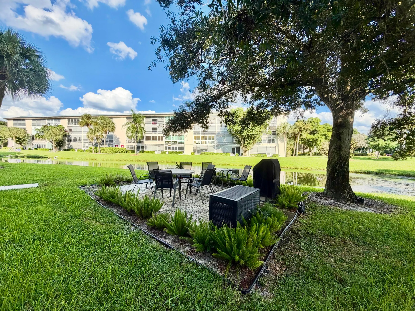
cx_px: 208
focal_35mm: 14
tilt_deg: -1.9
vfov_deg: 85.7
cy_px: 156
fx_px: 168
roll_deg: -1.4
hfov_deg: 102.1
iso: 40
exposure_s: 1/664
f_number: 2.2
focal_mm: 2.22
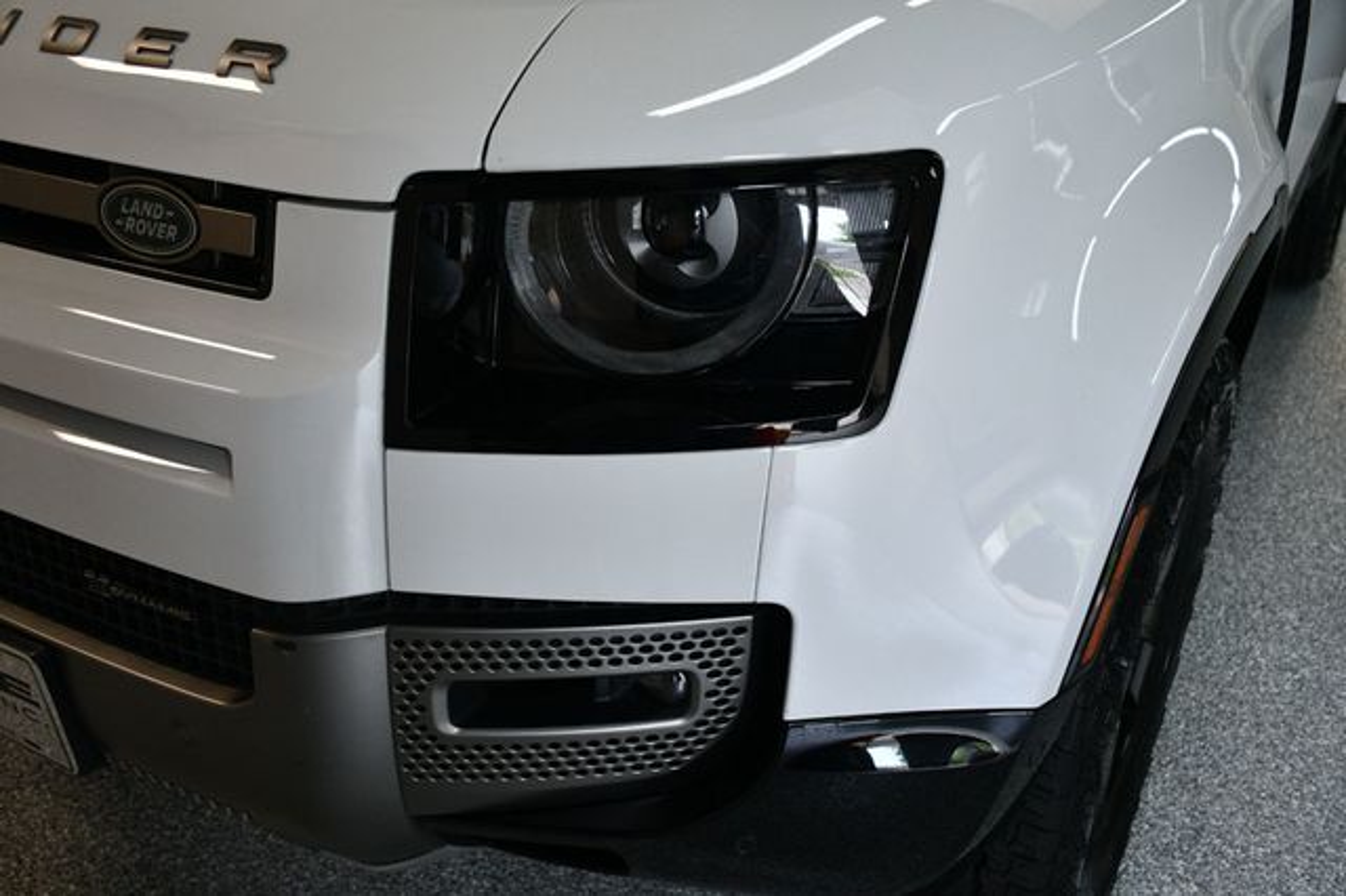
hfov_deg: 55.8
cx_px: 673
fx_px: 1271
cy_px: 448
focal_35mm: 34
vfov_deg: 38.8
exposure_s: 1/200
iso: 800
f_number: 3.8
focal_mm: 23
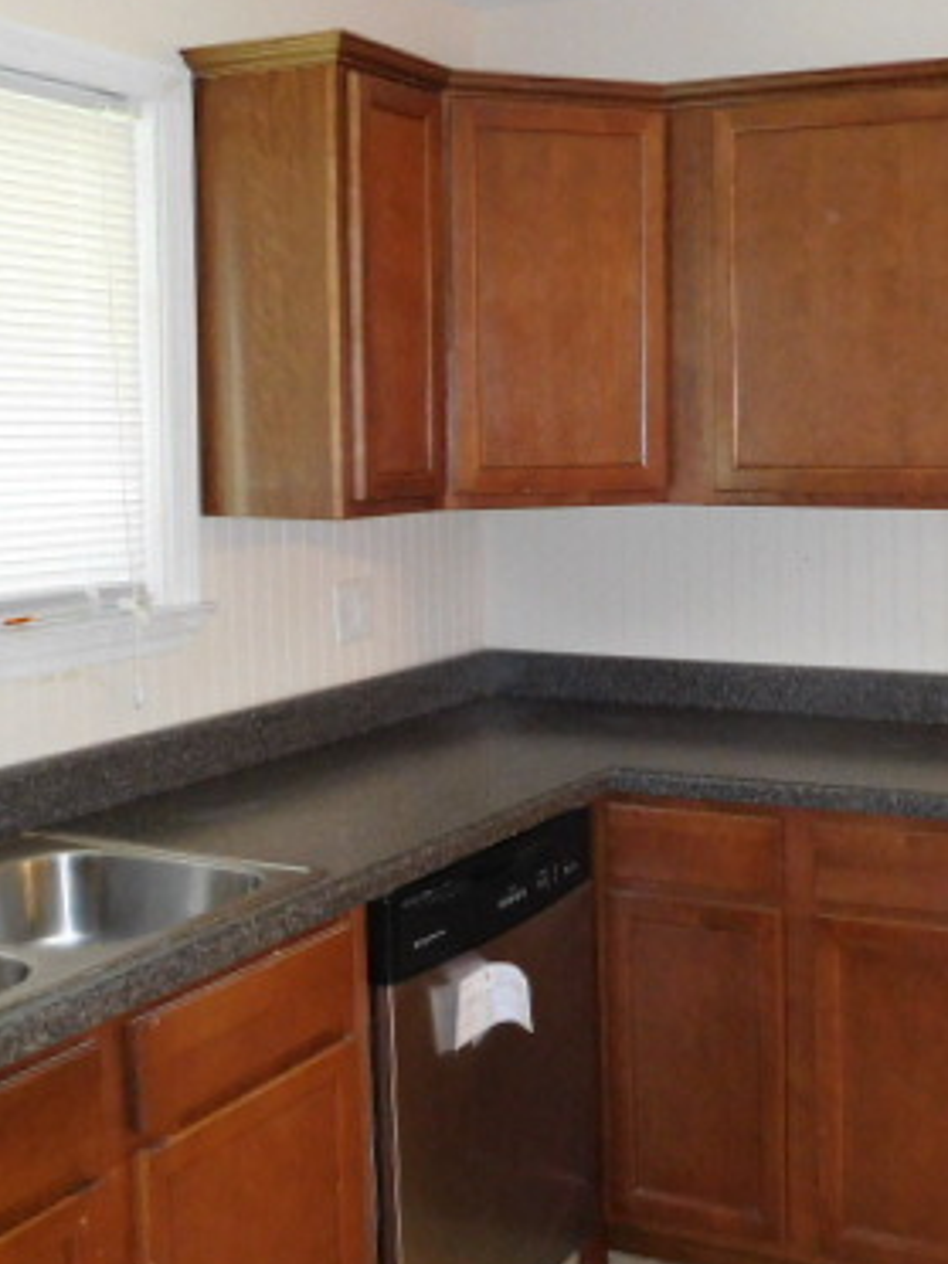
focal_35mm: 43
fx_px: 1570
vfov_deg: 43.6
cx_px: 703
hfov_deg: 33.0
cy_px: 496
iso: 450
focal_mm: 4.5
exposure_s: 1/30
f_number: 3.4
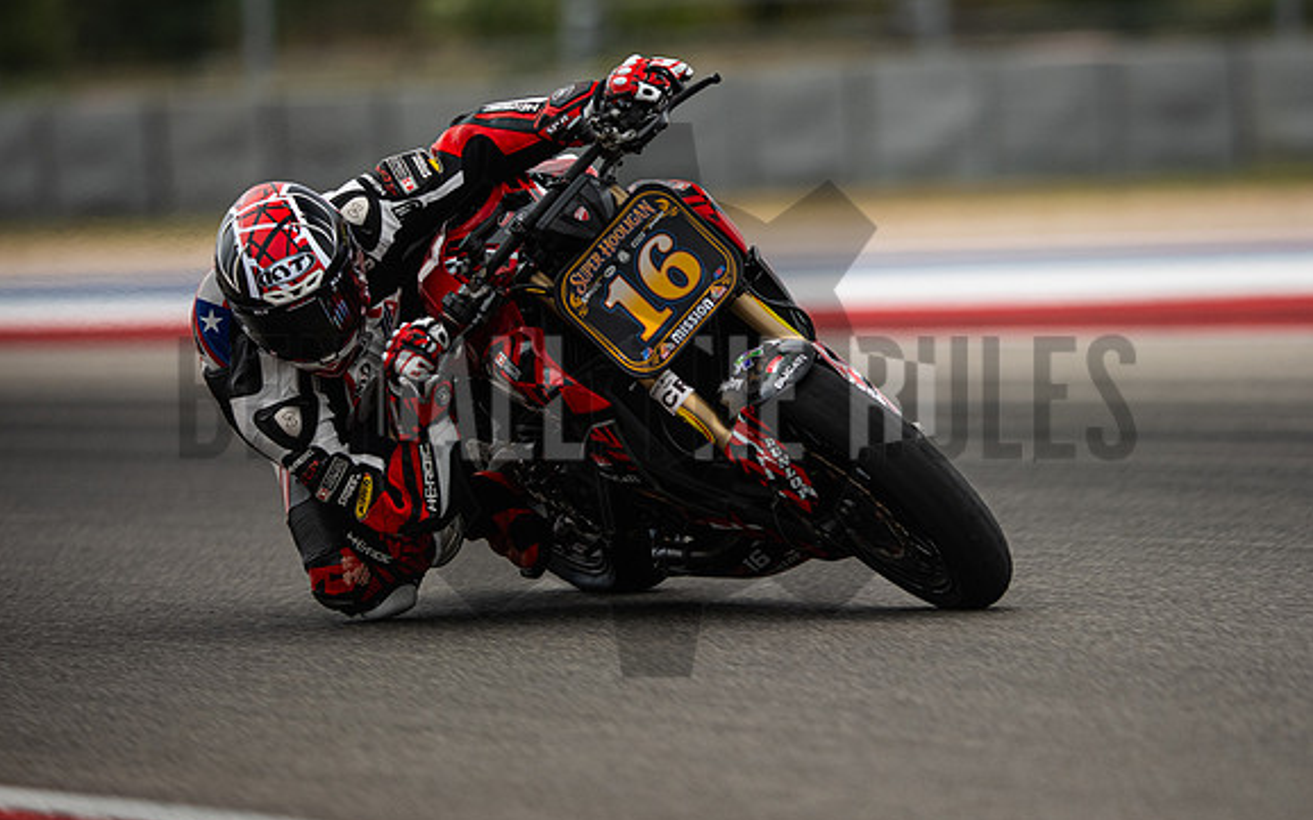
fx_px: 12701
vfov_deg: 3.7
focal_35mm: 355
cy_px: 427
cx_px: 755
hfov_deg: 5.9
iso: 320
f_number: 2
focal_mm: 200
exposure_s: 1/4000
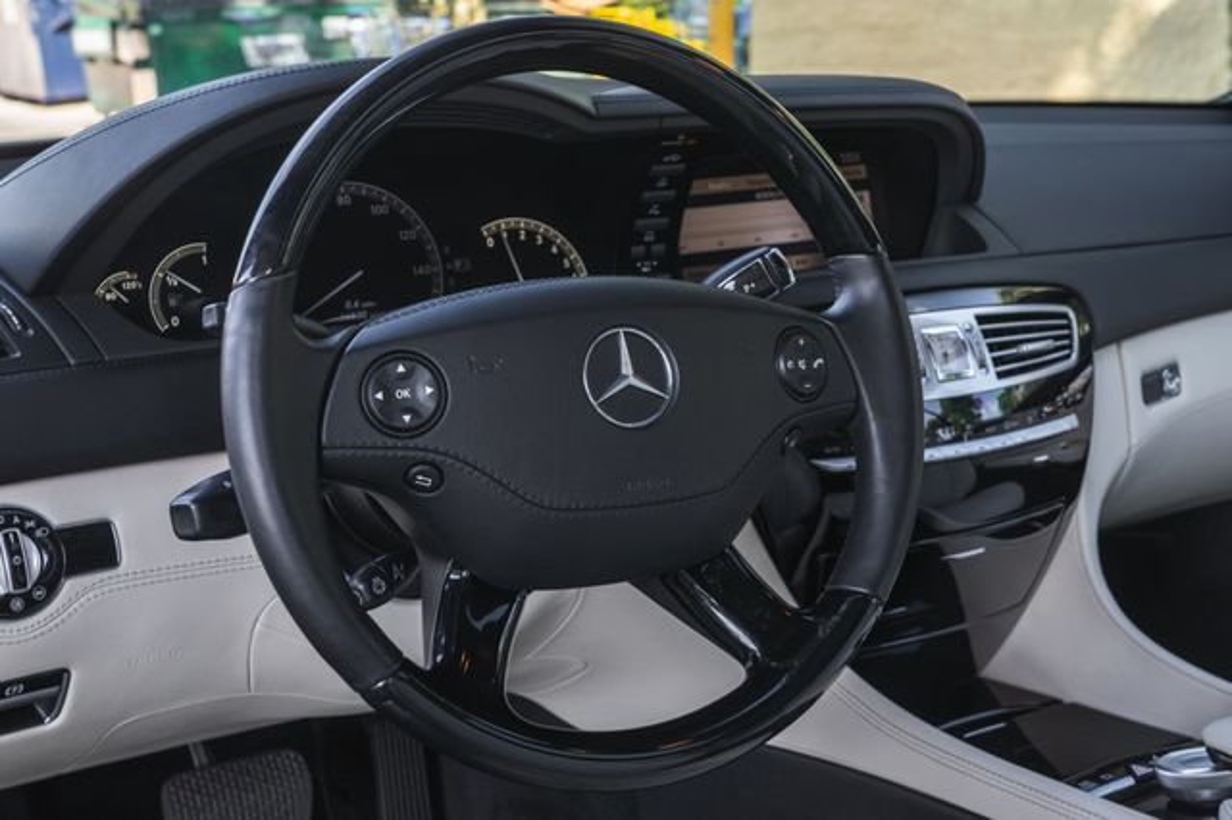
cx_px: 615
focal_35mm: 47
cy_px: 380
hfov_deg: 42.0
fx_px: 1603
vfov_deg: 28.7
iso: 640
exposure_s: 1/40
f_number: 7.1
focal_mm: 39
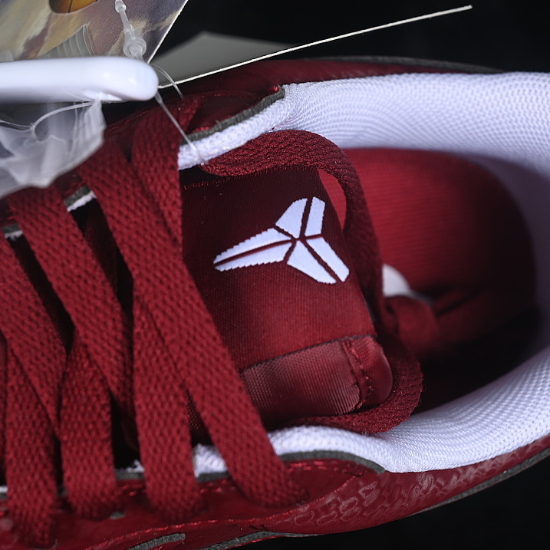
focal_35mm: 96
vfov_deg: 18.1
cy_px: 275
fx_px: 1726
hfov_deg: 18.1
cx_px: 248
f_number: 7.1
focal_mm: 50
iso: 160
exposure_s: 1/60
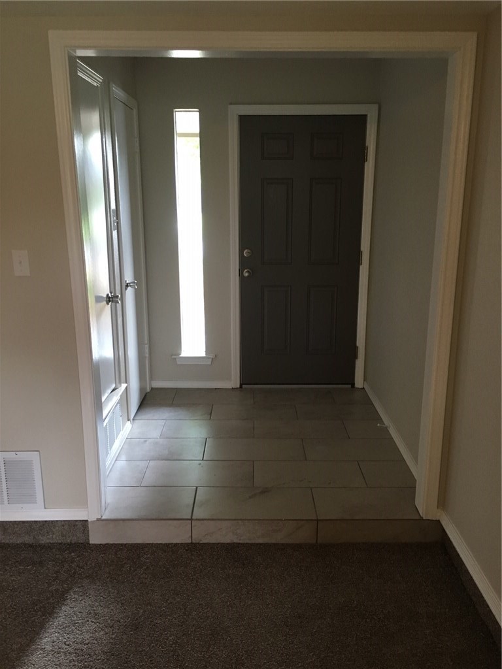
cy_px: 334
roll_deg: +0.2
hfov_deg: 48.2
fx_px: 561
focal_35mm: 29
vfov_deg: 61.7
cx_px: 251
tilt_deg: -12.2
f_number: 2.2
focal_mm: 4.15
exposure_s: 1/30
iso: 125
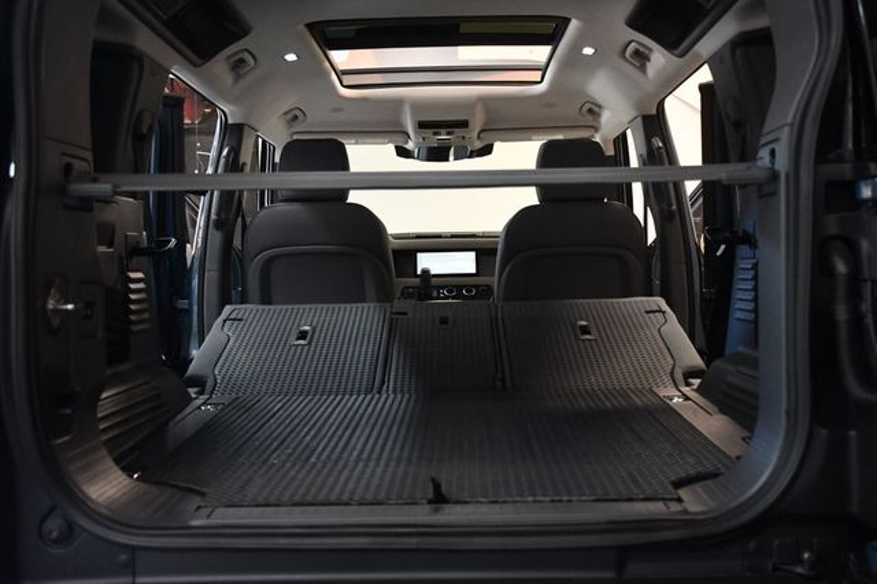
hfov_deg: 49.6
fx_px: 950
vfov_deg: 34.2
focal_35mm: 39
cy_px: 292
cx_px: 438
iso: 3200
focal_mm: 26
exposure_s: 1/100
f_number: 3.8
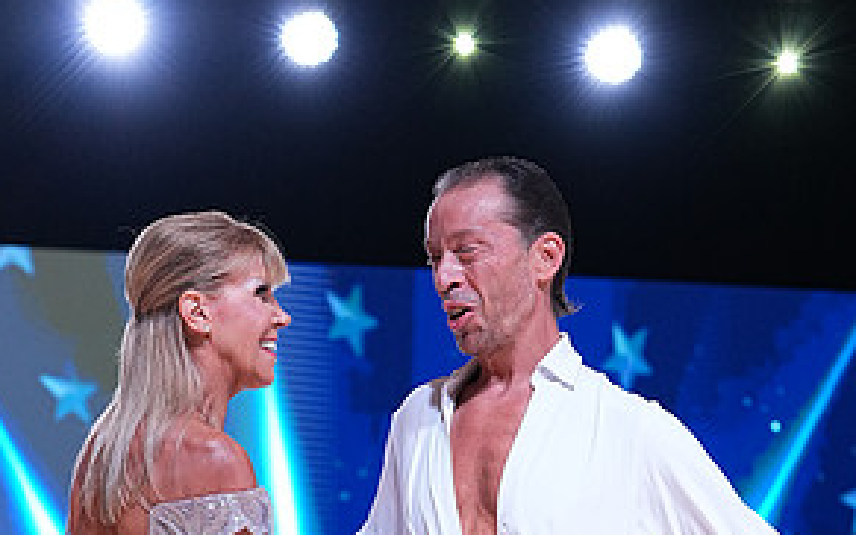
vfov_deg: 9.0
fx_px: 3313
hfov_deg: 14.7
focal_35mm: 142
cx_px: 393
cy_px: 844
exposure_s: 1/400
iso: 1250
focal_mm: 70
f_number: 4
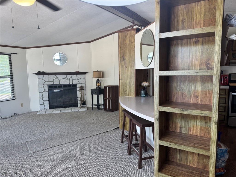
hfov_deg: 71.6
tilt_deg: -6.9
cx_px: 118
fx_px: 164
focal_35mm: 24
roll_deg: +1.5
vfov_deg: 56.8
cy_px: 88
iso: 125
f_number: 1.78
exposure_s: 1/120
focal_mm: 6.76
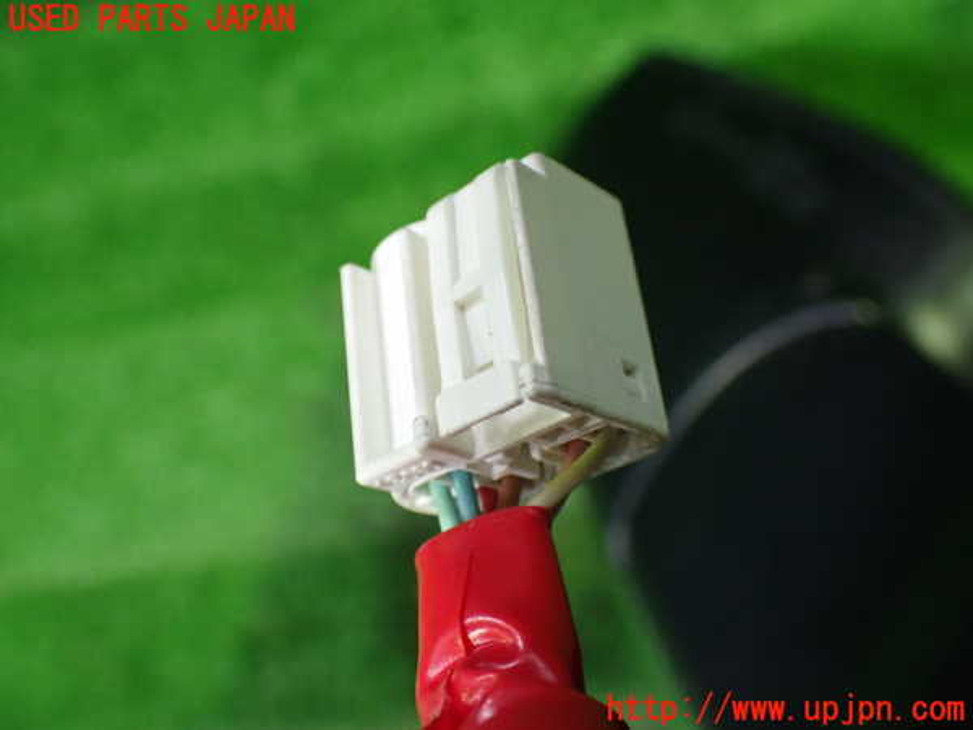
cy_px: 365
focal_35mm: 36
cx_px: 486
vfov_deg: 39.7
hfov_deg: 51.4
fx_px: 1012
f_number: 2.5
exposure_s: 1/50
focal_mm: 6.37
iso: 800
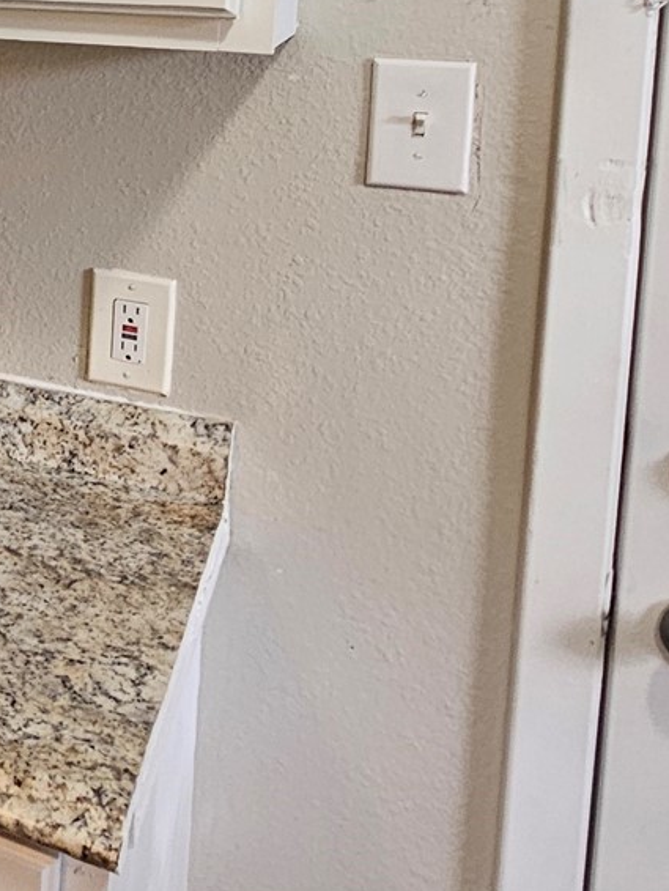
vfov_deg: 37.2
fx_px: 1210
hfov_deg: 20.6
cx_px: -562
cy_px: 55
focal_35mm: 47
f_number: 2.2
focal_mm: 2.2
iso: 200
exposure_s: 1/60
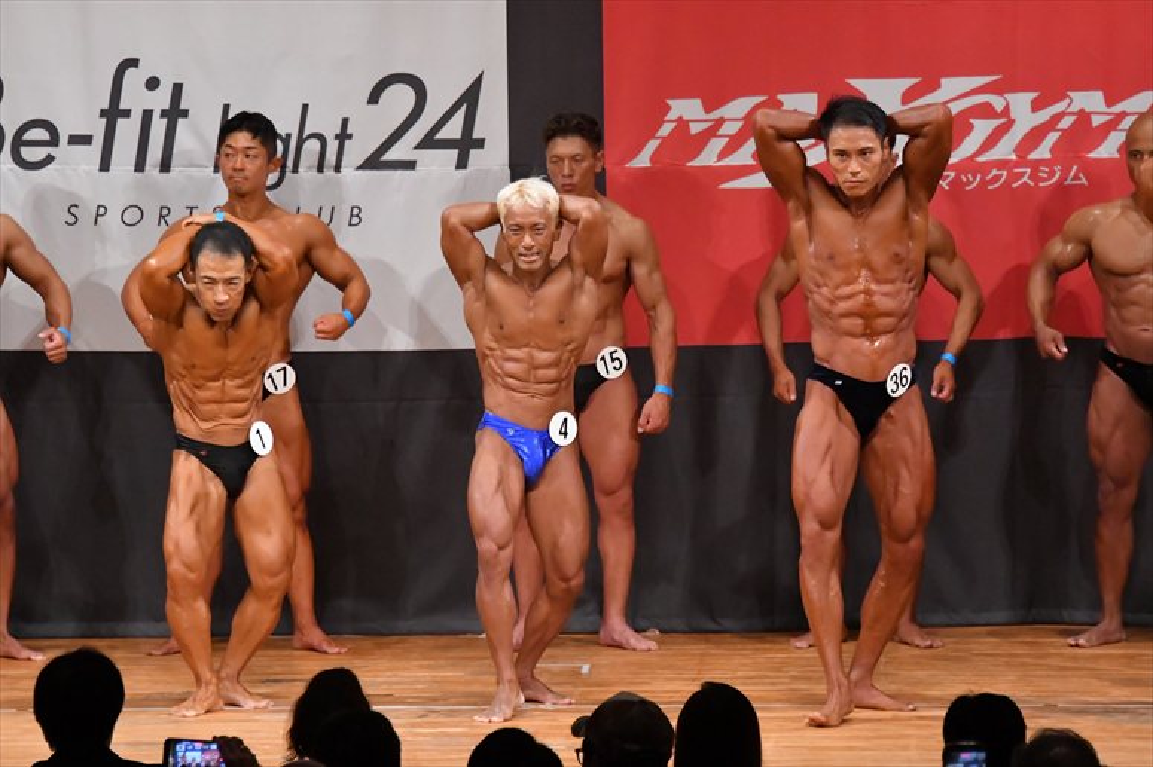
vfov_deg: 5.4
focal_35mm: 255
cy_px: 384
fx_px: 8163
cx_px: 576
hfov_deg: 8.1
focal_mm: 170
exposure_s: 1/400
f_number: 5.6
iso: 8000
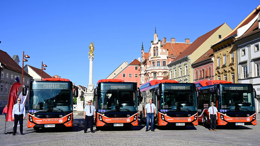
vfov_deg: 32.0
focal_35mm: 37
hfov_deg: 54.0
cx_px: 131
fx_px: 255
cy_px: 76
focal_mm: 35
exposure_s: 1/160
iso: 64
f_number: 8
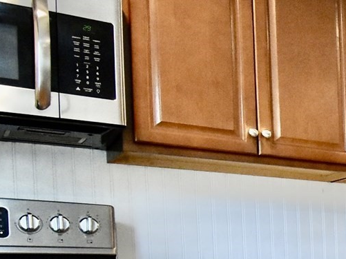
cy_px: 294
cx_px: 595
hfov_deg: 22.4
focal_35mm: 59
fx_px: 590
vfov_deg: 23.1
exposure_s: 1/125
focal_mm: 10
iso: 2000
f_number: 4.5
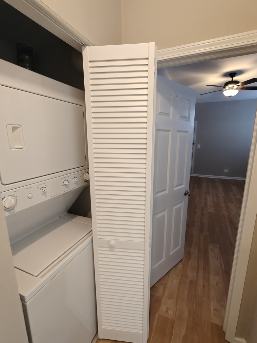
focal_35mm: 16
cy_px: 174
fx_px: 158
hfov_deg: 78.0
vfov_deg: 94.5
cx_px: 135
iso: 1600
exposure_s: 1/120
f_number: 2
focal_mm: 2.3
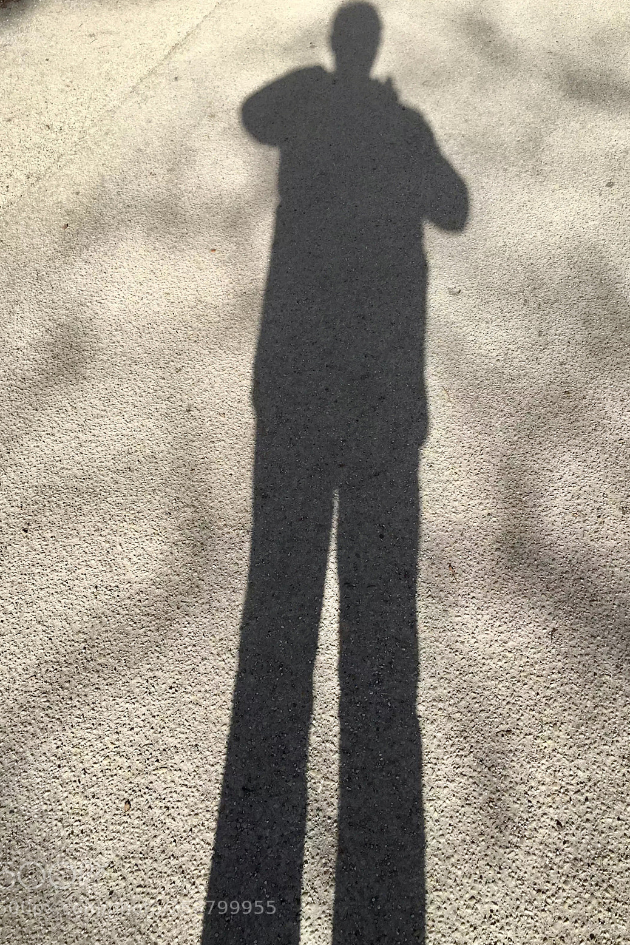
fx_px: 814
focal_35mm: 31
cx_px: 323
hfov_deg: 42.3
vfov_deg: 60.3
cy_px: 470
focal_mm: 4.15
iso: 25
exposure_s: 1/801
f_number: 2.2
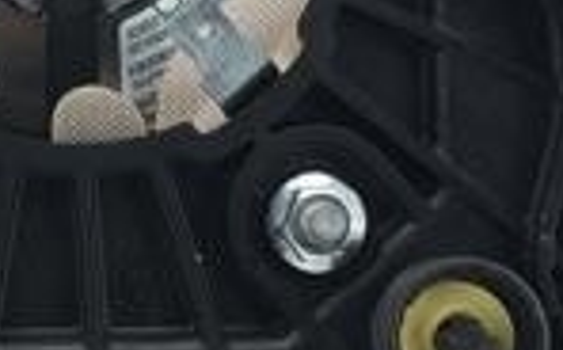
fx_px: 2038
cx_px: 103
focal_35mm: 133
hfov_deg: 15.6
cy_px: -65
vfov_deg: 9.7
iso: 25
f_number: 2.2
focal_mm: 4.15
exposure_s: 1/100
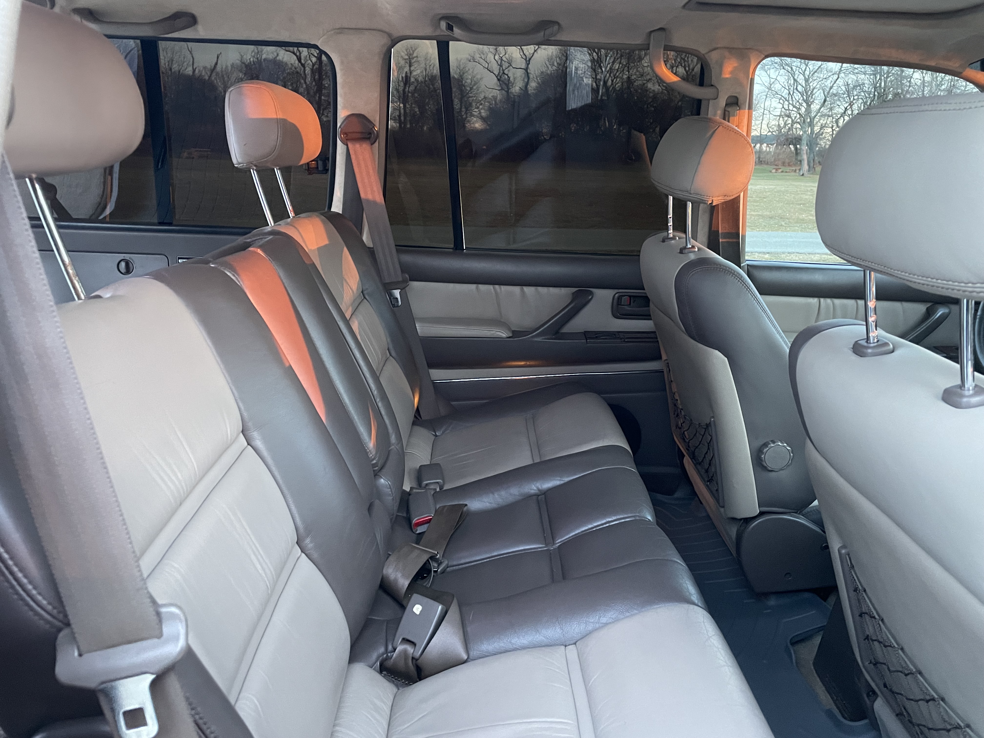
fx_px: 739
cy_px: 369
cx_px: 492
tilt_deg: -15.1
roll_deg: -0.9
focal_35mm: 26
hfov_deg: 67.3
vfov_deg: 53.1
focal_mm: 4.2
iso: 640
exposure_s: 1/37
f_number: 1.6
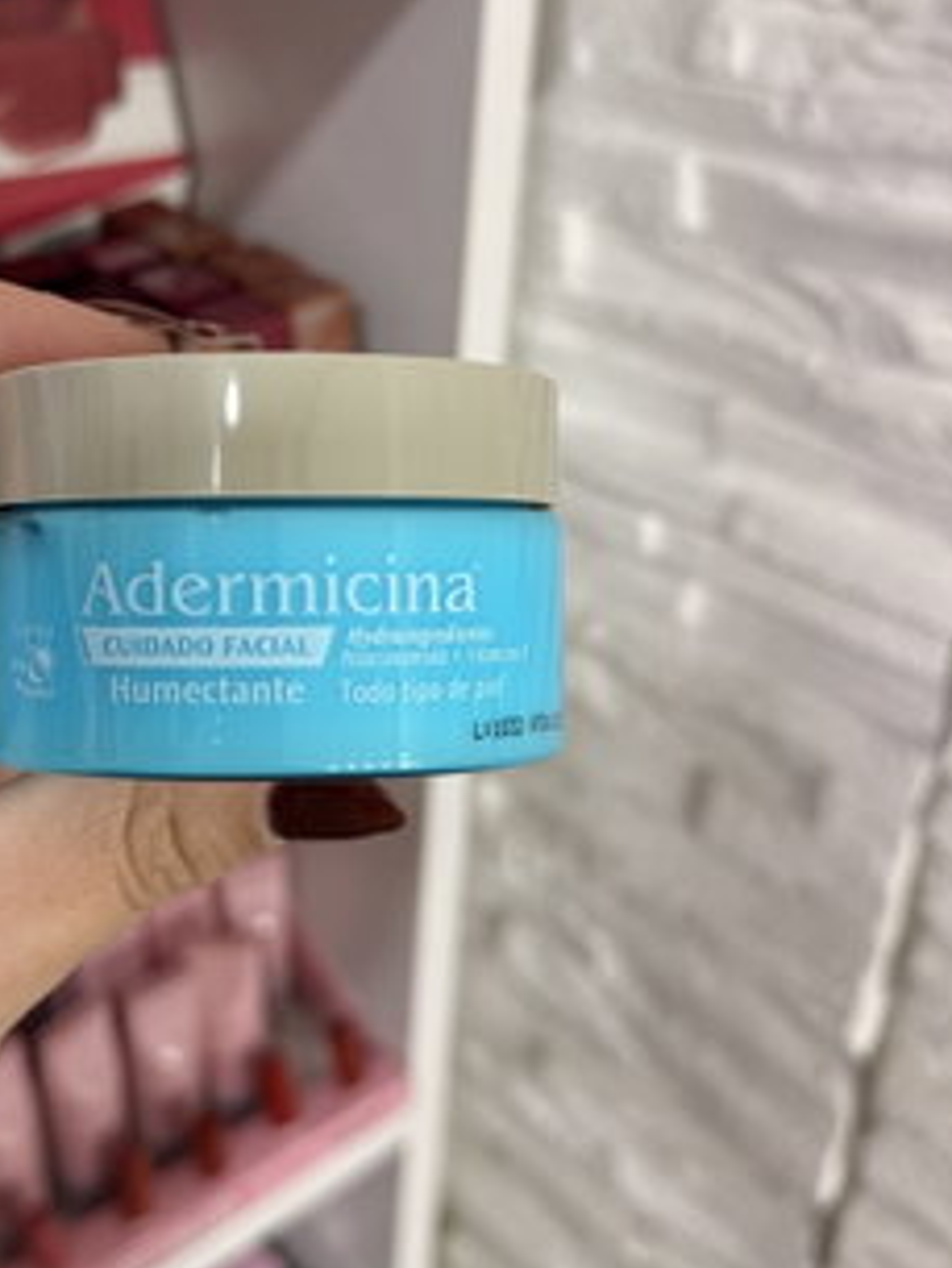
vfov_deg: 44.6
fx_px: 1539
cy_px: 522
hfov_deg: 34.1
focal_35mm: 42
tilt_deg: -28.6
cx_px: 316
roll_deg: -0.7
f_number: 1.78
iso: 100
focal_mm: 6.76
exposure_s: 1/100
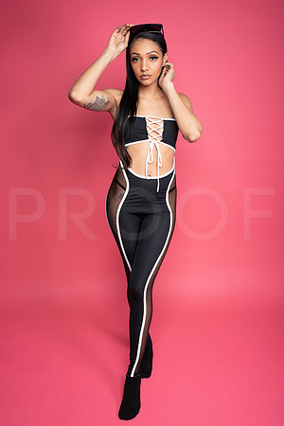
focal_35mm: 35
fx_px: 414
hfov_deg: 37.9
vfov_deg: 54.4
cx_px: 142
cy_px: 213
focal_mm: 35
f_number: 5.6
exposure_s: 1/200
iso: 160
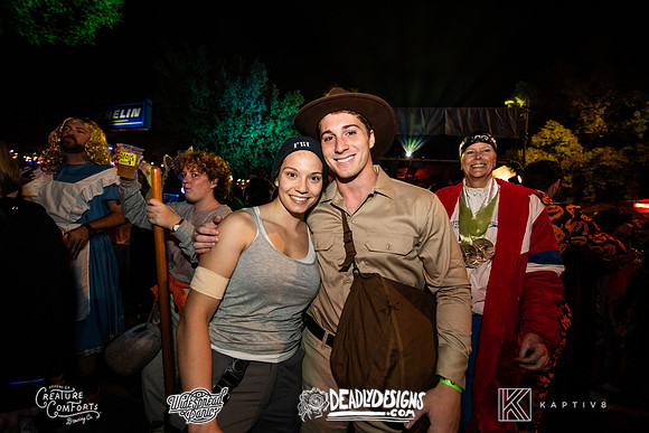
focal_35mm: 14
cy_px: 216
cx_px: 324
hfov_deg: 104.2
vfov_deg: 81.2
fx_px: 252
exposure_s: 1/60
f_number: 3.5
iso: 2000
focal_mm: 14
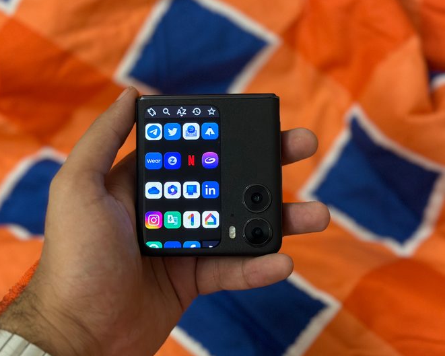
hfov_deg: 36.6
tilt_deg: -81.4
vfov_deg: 29.7
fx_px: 672
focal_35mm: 51
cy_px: 177
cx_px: 203
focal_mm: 6.86
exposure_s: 1/33
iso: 640
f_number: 1.78
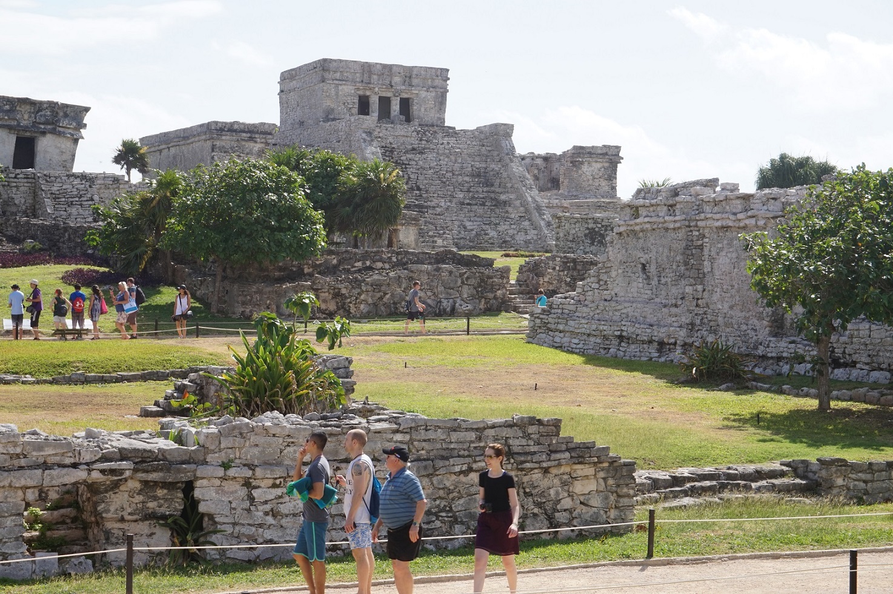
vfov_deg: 19.3
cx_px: 446
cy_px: 297
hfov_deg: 28.7
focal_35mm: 70
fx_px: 1748
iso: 100
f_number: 13
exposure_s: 1/100
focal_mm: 47
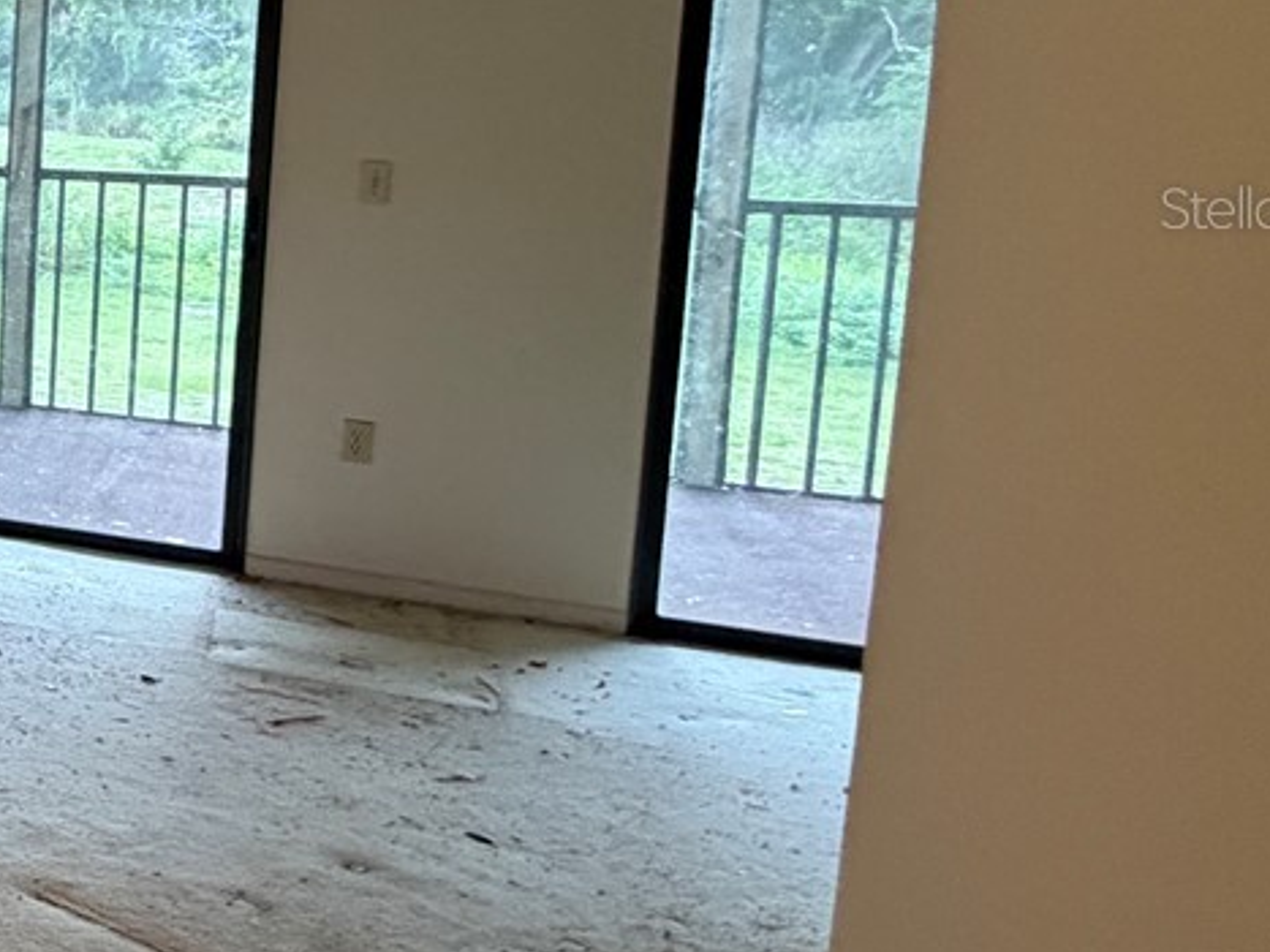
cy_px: 207
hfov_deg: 25.7
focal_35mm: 48
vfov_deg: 29.6
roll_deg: +0.7
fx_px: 1761
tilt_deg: -3.5
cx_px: -759
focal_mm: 2.22
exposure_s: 1/120
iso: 250
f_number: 2.2
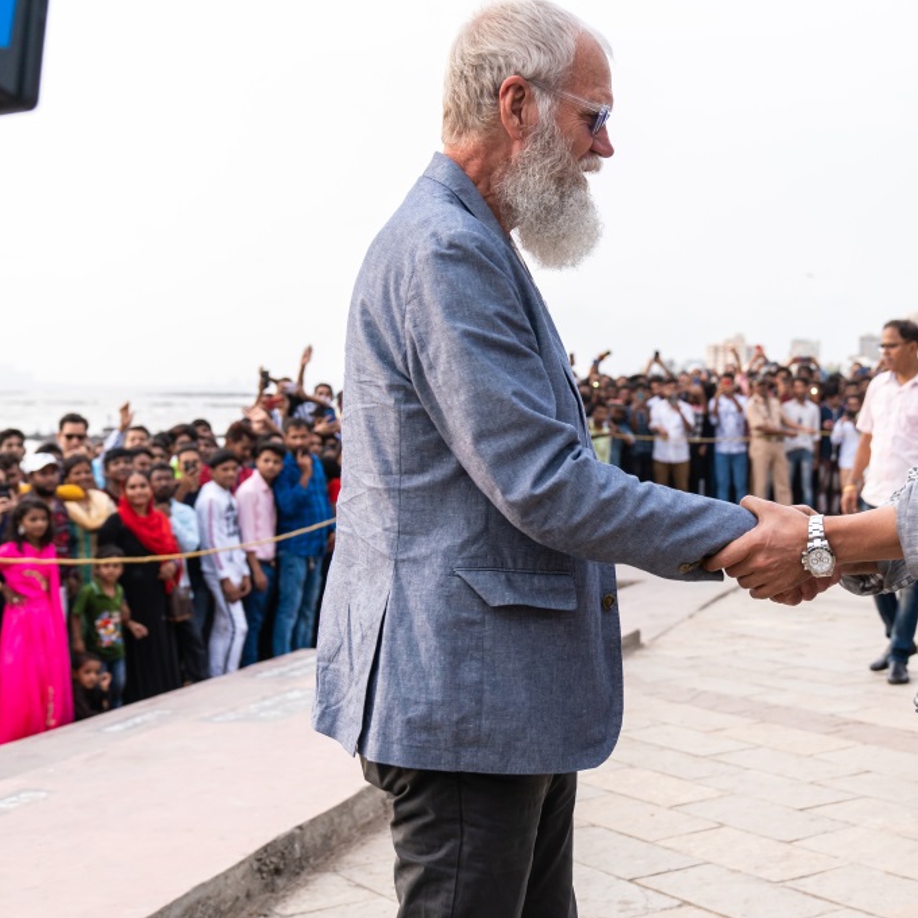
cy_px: 428
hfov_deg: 29.4
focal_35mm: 57
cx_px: 729
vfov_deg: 30.0
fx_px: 1710
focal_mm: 38
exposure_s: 1/640
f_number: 4
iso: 500
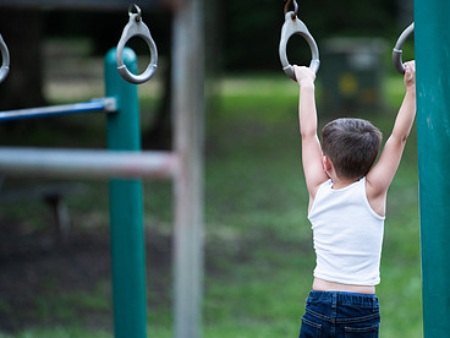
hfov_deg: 6.5
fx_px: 3939
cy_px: 168
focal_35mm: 303
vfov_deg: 4.9
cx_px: 324
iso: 640
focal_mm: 200
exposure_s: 1/250
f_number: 2.8
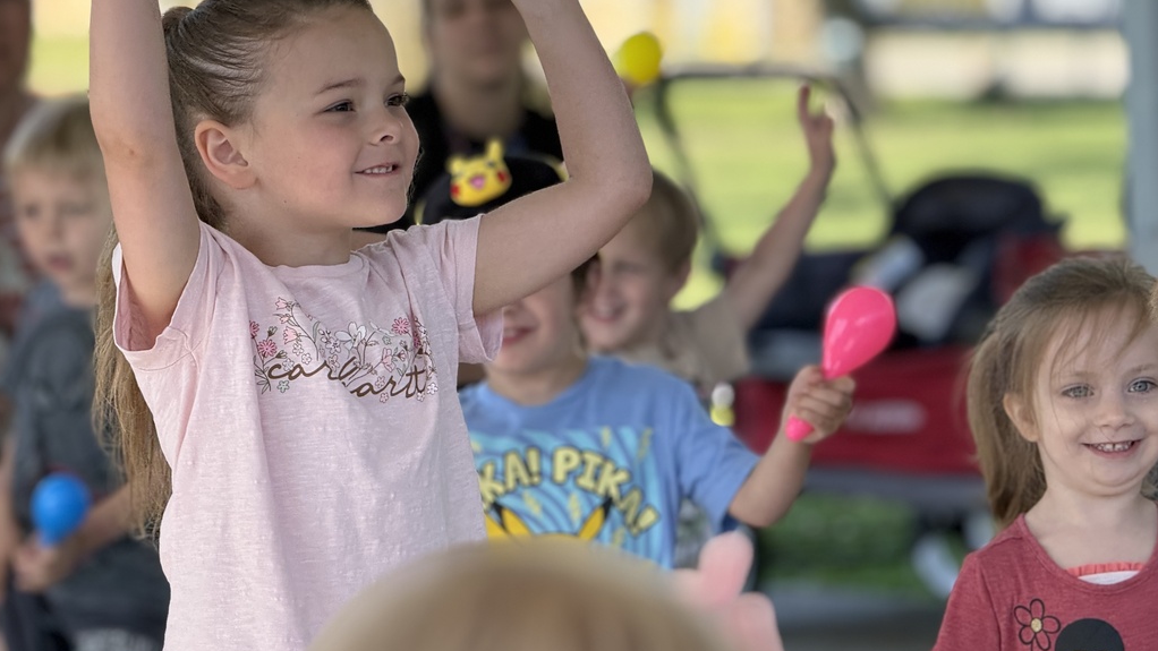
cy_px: 301
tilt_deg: -2.8
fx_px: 4023
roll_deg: +0.0
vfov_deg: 9.3
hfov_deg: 16.4
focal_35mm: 131
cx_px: 579
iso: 64
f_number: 2.8
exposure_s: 1/456
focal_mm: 15.66
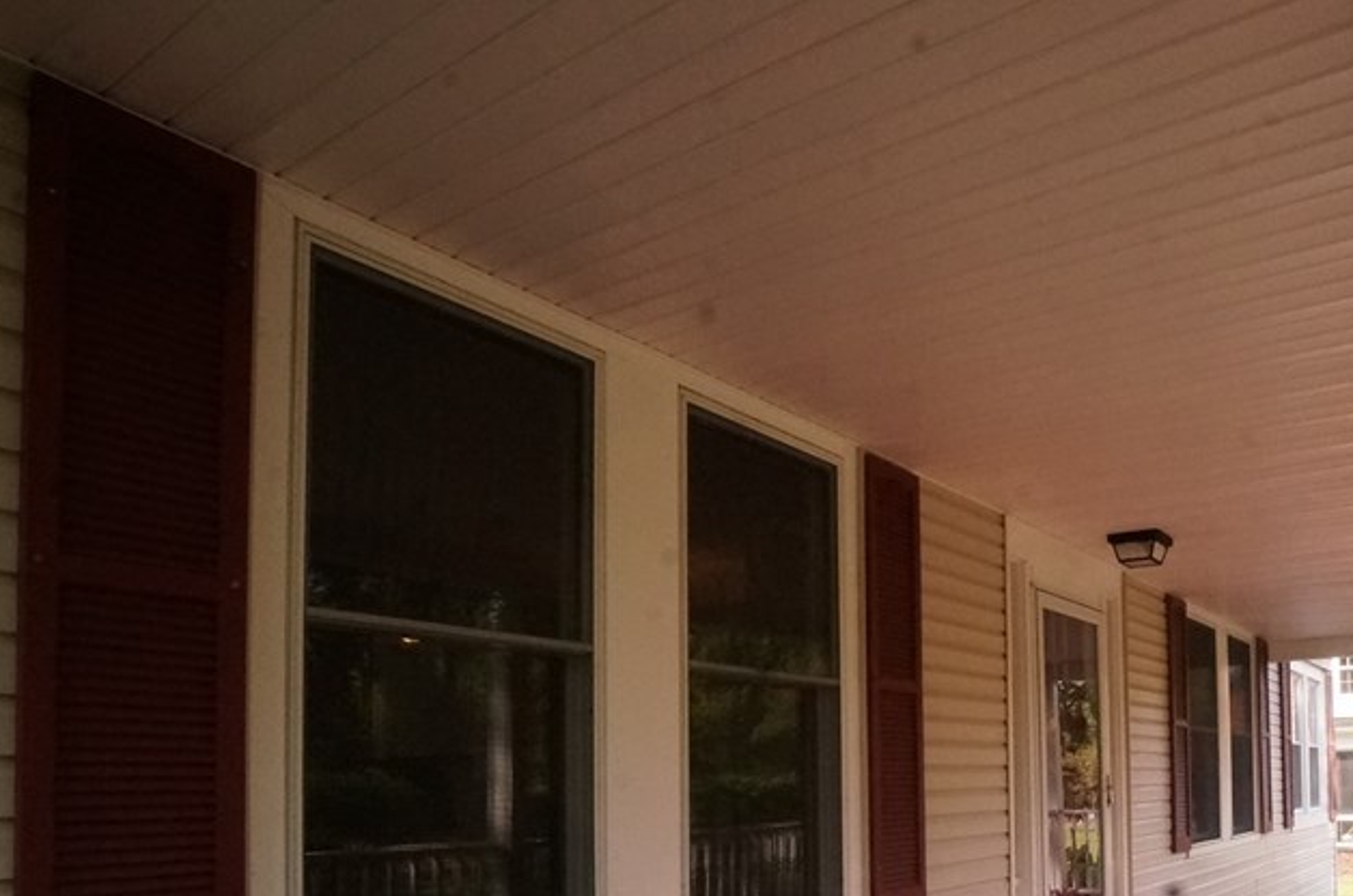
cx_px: 898
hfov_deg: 67.6
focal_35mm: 26
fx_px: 975
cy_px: 742
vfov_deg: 46.3
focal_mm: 10
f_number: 9
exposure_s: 1/160
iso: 3200
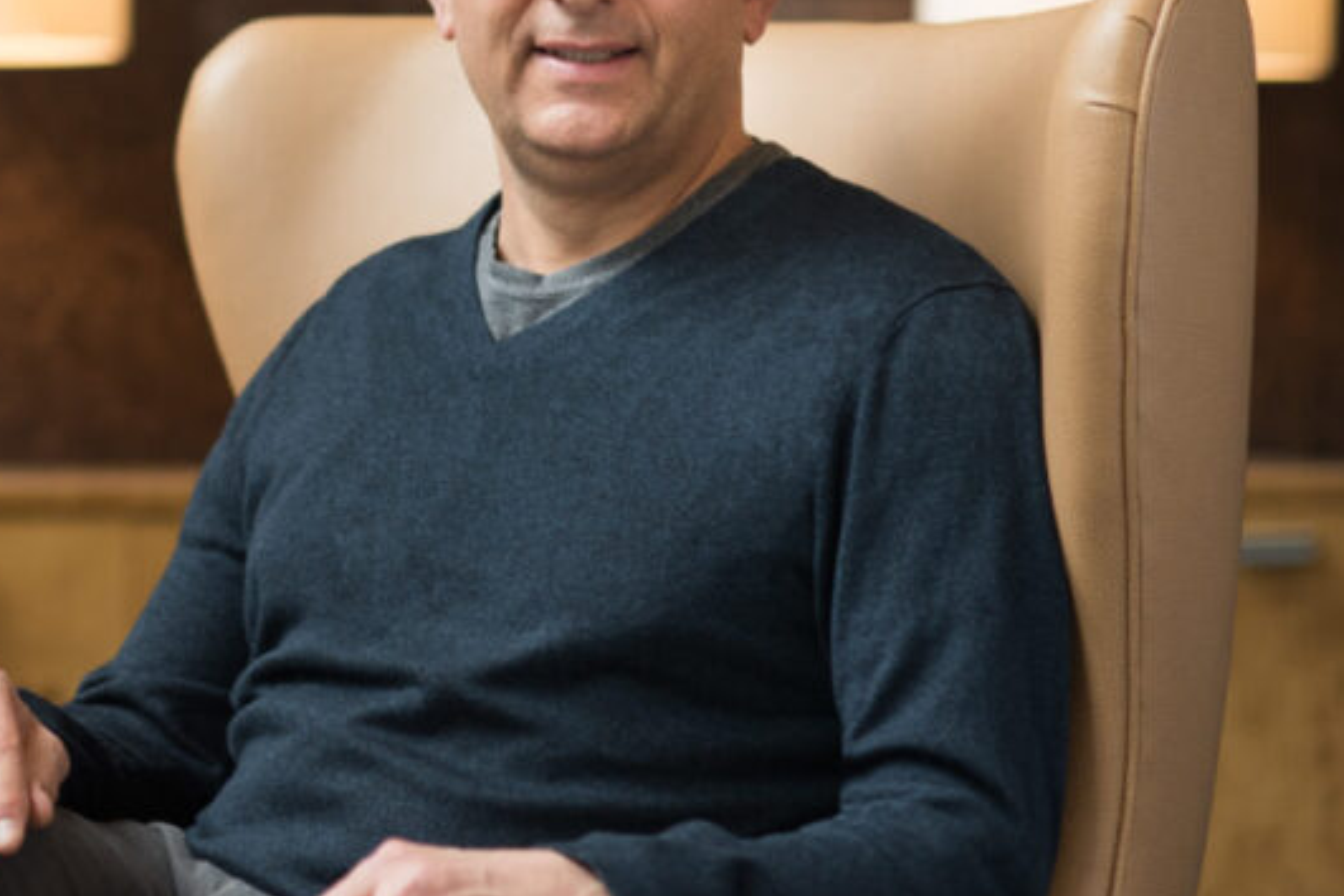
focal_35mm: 164
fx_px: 6122
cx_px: 84
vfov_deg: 8.4
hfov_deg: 12.4
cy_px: 310
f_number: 3.2
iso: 400
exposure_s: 1/100
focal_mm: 85
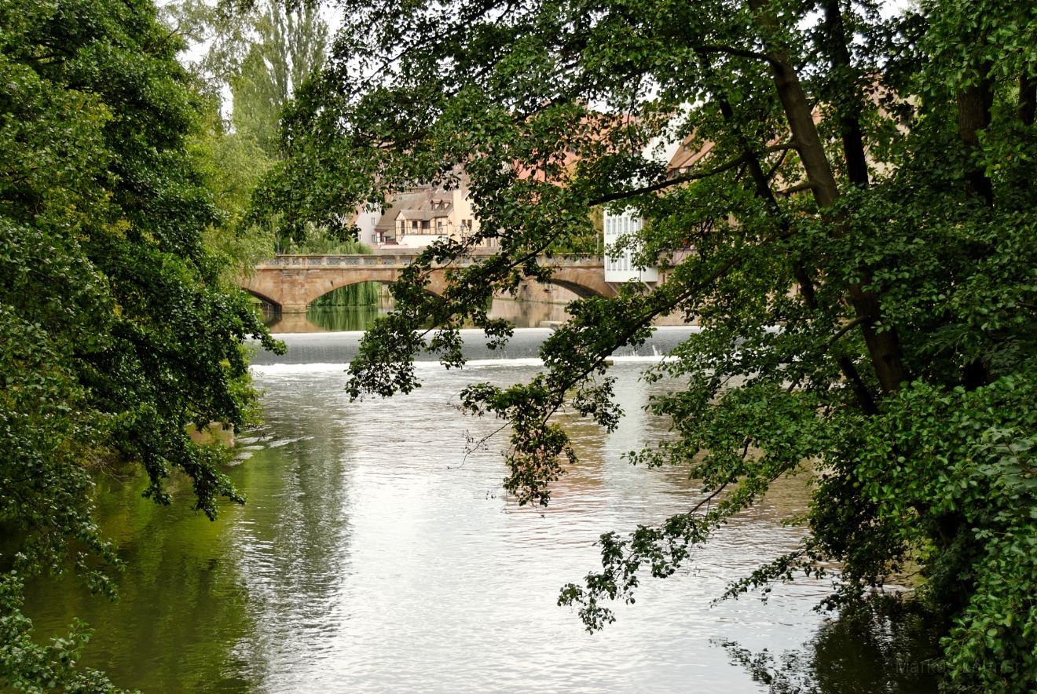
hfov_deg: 36.8
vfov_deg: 25.1
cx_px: 518
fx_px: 1558
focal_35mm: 54
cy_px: 347
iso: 100
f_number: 5
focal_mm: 36
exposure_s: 1/125
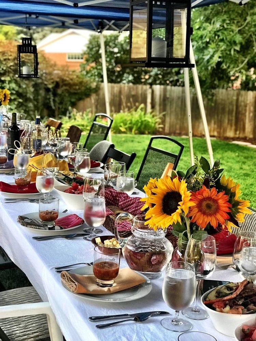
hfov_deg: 25.7
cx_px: 128
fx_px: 562
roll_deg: +0.0
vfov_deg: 33.8
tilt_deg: -11.0
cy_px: 170
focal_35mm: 57
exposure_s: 1/60
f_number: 2.8
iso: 125
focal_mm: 6.6
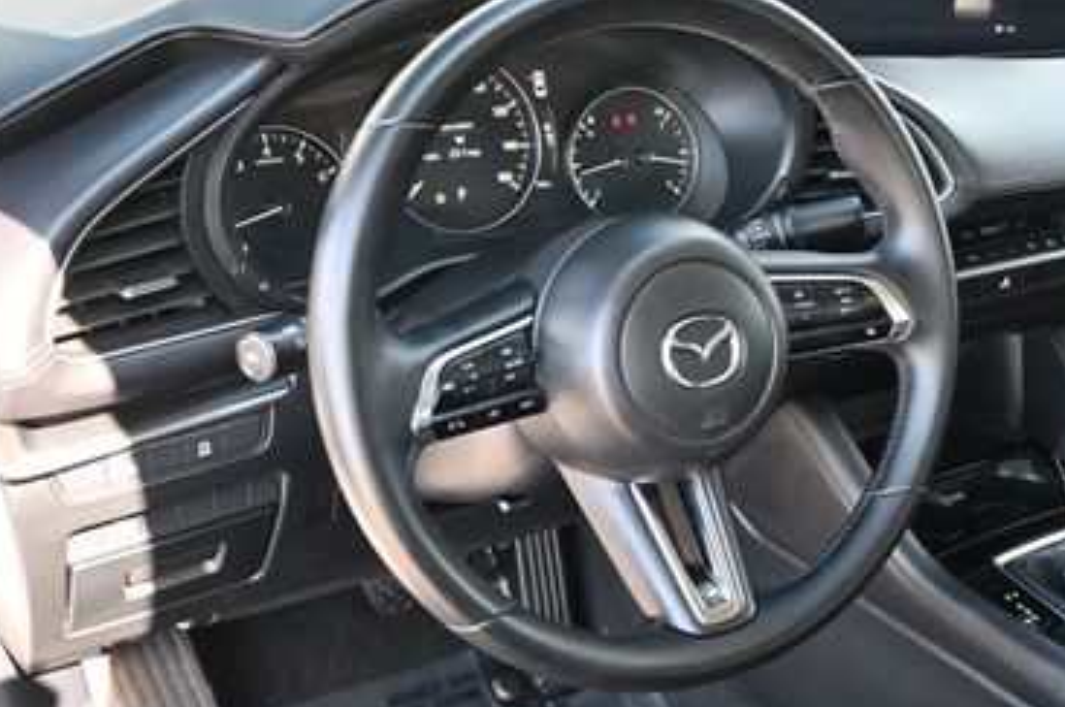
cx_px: 818
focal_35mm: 50
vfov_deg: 26.8
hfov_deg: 38.6
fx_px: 1473
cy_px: 474
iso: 1100
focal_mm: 19
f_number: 3.8
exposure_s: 1/125
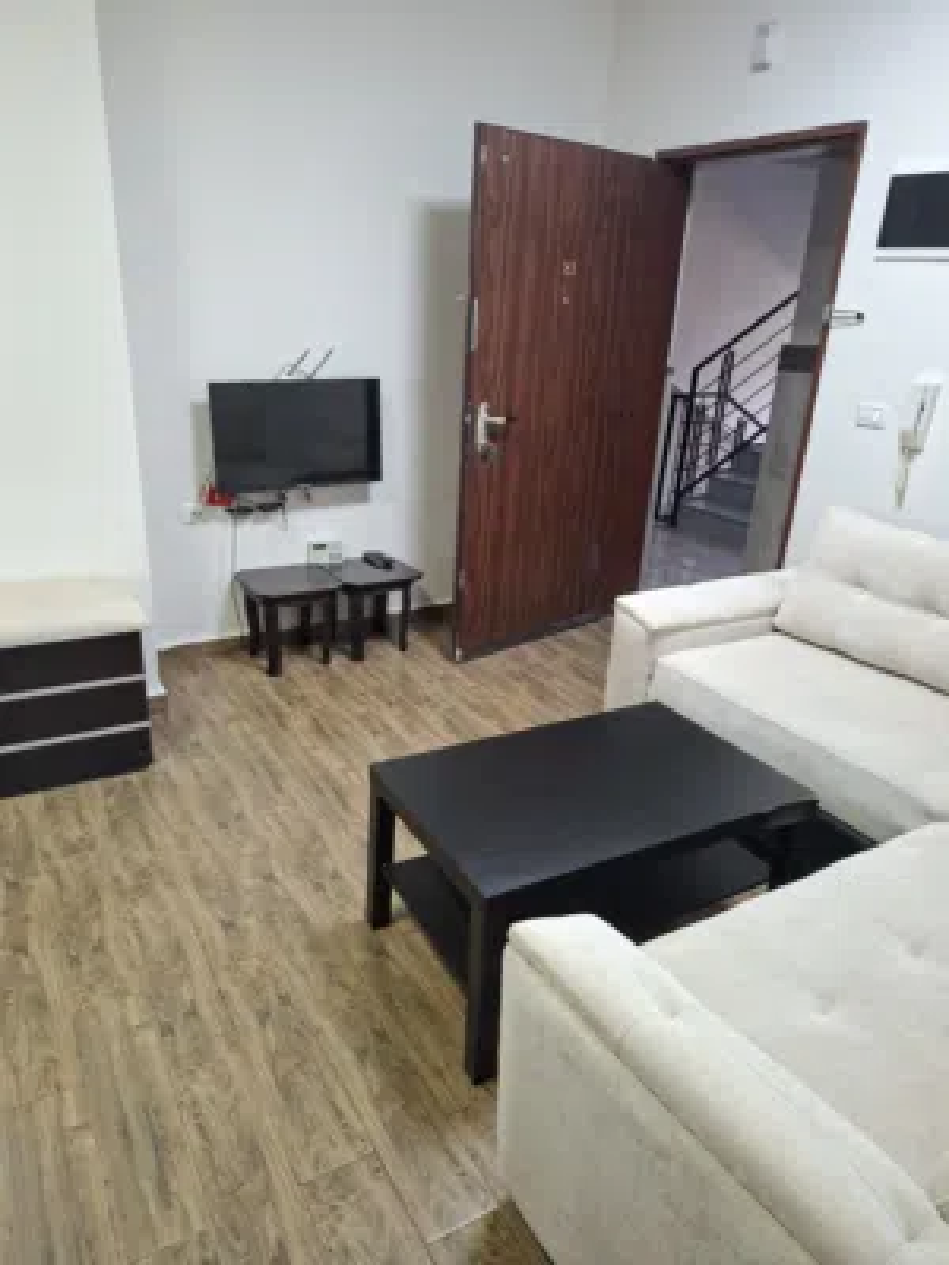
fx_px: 841
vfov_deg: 73.9
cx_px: 474
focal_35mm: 23
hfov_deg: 58.9
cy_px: 632
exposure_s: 1/60
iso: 320
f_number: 1.8
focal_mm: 5.54
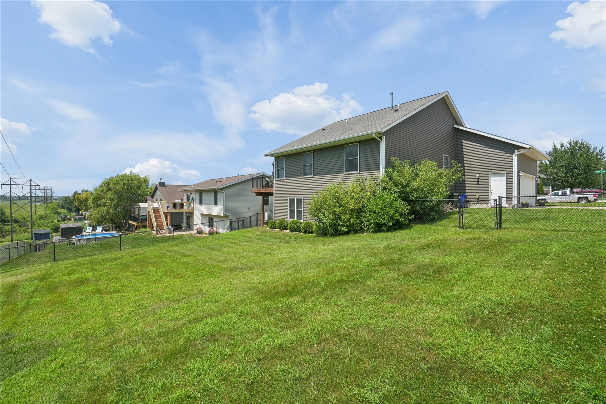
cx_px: 303
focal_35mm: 16
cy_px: 202
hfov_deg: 96.7
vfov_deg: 73.7
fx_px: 269
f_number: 10
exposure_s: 1/800
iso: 400
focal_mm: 16
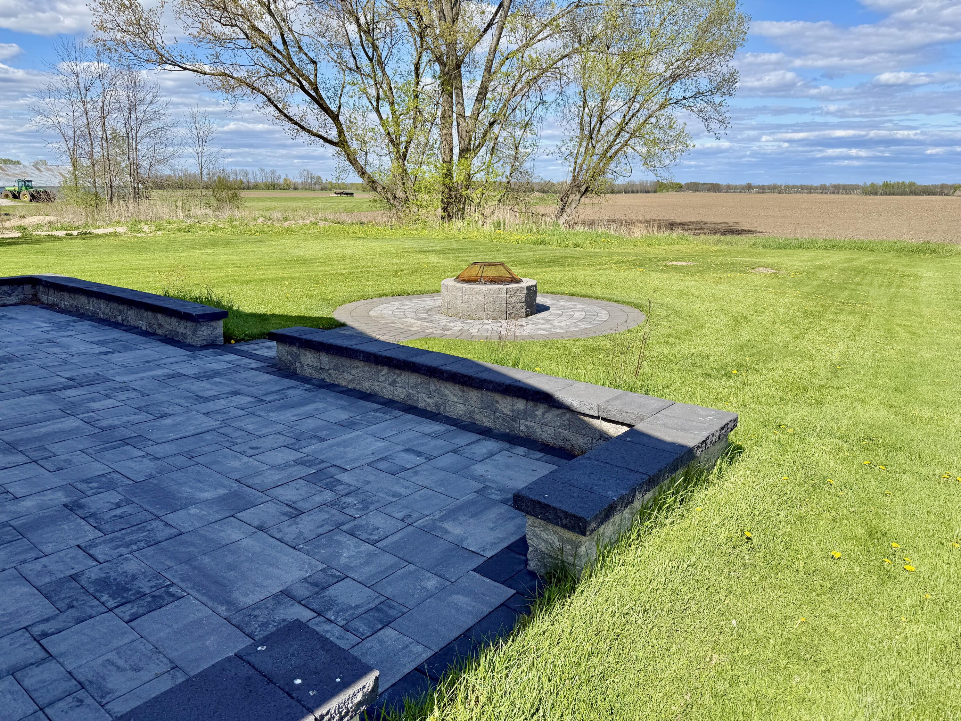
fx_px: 666
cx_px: 480
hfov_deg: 71.6
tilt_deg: -13.5
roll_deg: -0.5
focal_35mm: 24
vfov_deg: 56.8
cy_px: 360
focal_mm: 6.76
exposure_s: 1/3425
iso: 80
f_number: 1.78
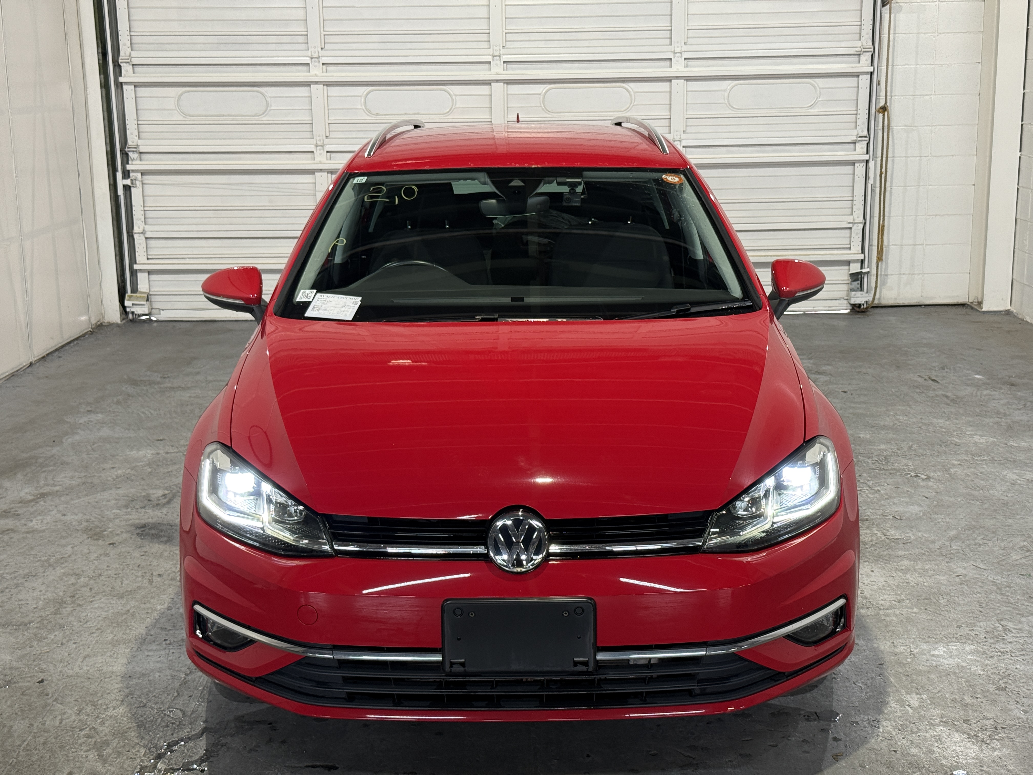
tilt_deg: -11.6
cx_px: 516
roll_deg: +0.7
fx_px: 1432
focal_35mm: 48
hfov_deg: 39.7
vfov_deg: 30.3
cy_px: 388
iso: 125
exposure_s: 1/60
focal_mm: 6.76
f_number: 1.78
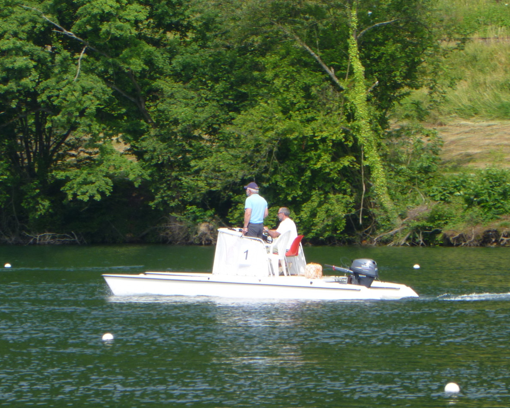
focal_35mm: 347
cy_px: 204
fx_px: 5238
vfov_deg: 4.5
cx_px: 254
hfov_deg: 5.6
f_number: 5.9
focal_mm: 40
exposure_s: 1/160
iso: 80
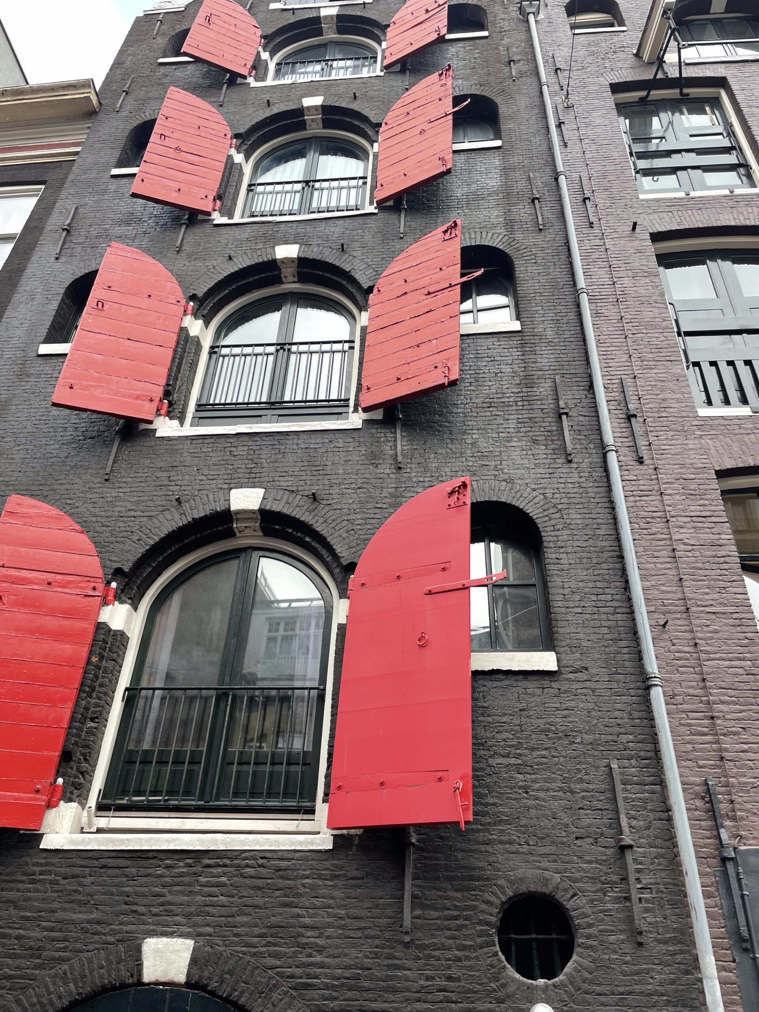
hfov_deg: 53.1
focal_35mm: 26
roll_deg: -3.9
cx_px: 380
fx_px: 760
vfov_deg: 67.3
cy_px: 506
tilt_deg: +36.9
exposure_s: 1/121
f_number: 1.6
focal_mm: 4.2
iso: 40
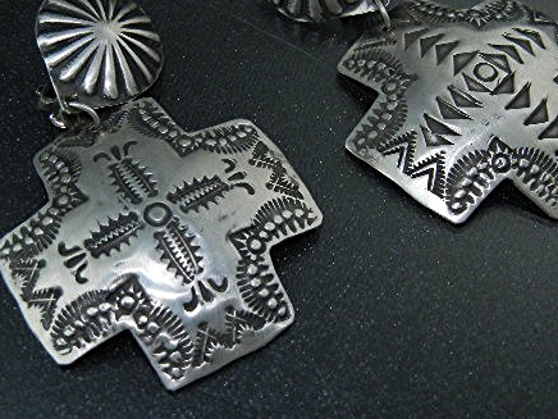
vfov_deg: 22.2
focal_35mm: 66
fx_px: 1064
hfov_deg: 29.4
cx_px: 285
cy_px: 165
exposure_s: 1/30
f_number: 7.6
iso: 352
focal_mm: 8.1
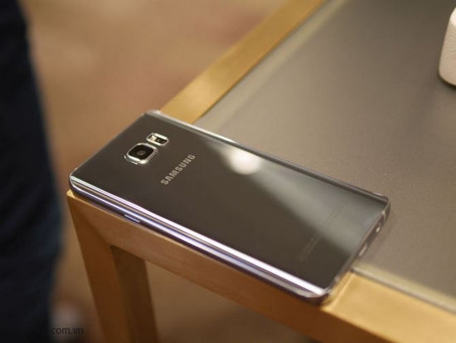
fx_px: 659
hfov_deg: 38.2
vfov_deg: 29.1
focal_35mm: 50
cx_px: 228
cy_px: 172
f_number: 1.6
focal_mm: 25
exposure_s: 1/50
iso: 400
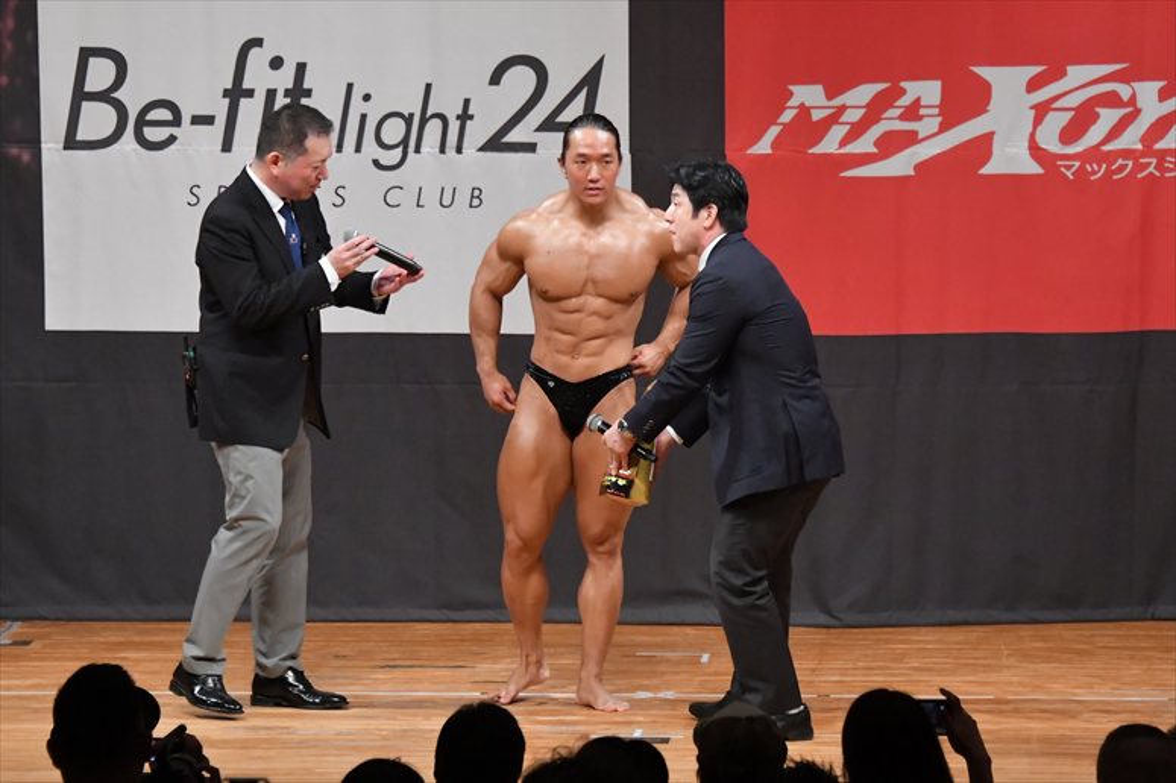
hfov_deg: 8.6
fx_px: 7836
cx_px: 588
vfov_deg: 5.7
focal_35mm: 240
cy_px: 392
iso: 7200
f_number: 5.6
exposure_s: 1/400
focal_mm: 160
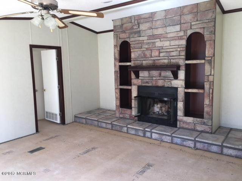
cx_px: 121
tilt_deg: -5.8
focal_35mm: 29
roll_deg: +0.5
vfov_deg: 48.2
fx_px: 203
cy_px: 90
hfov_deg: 61.7
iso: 25
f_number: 2.2
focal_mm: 4.15
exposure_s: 1/60
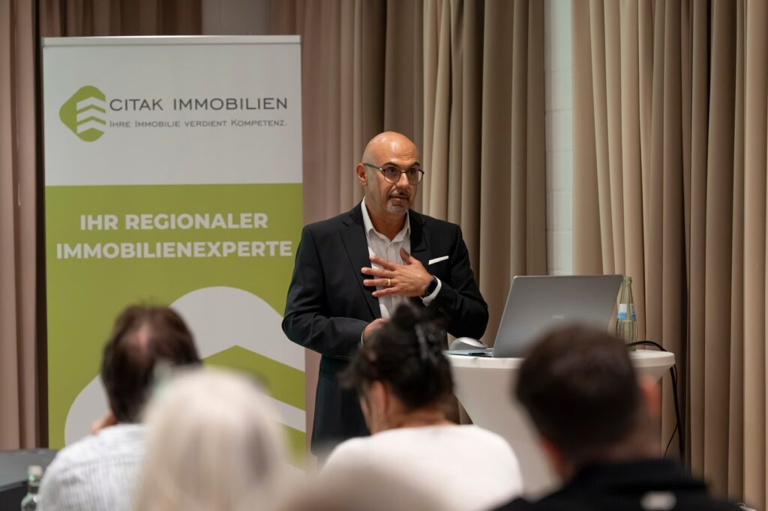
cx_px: 384
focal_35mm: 152
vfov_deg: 9.0
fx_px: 3241
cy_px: 256
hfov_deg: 13.5
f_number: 3.5
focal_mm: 152
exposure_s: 1/320
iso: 1600
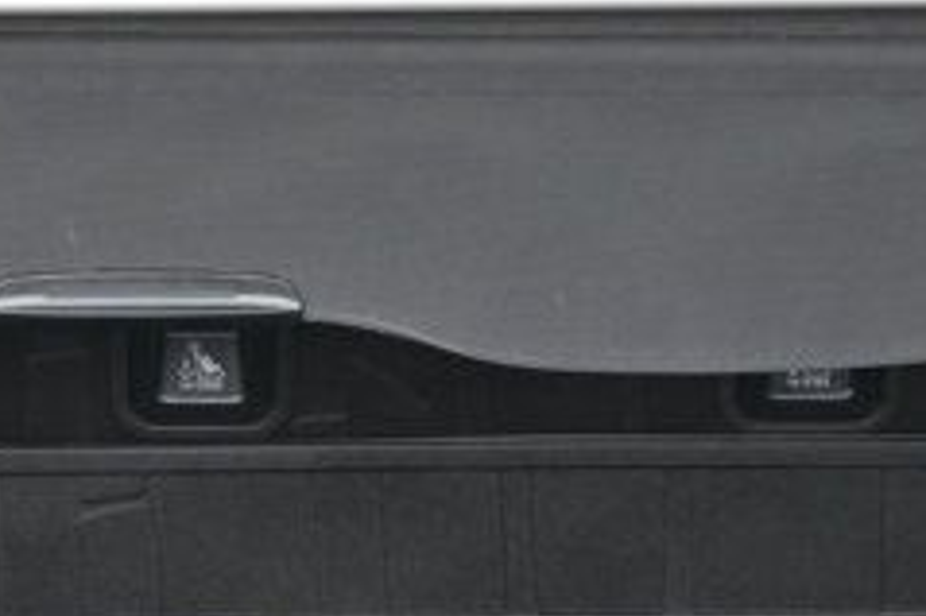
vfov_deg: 7.6
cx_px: 167
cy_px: 430
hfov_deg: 11.4
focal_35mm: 180
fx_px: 4627
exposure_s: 1/200
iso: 400
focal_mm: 28
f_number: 4.5
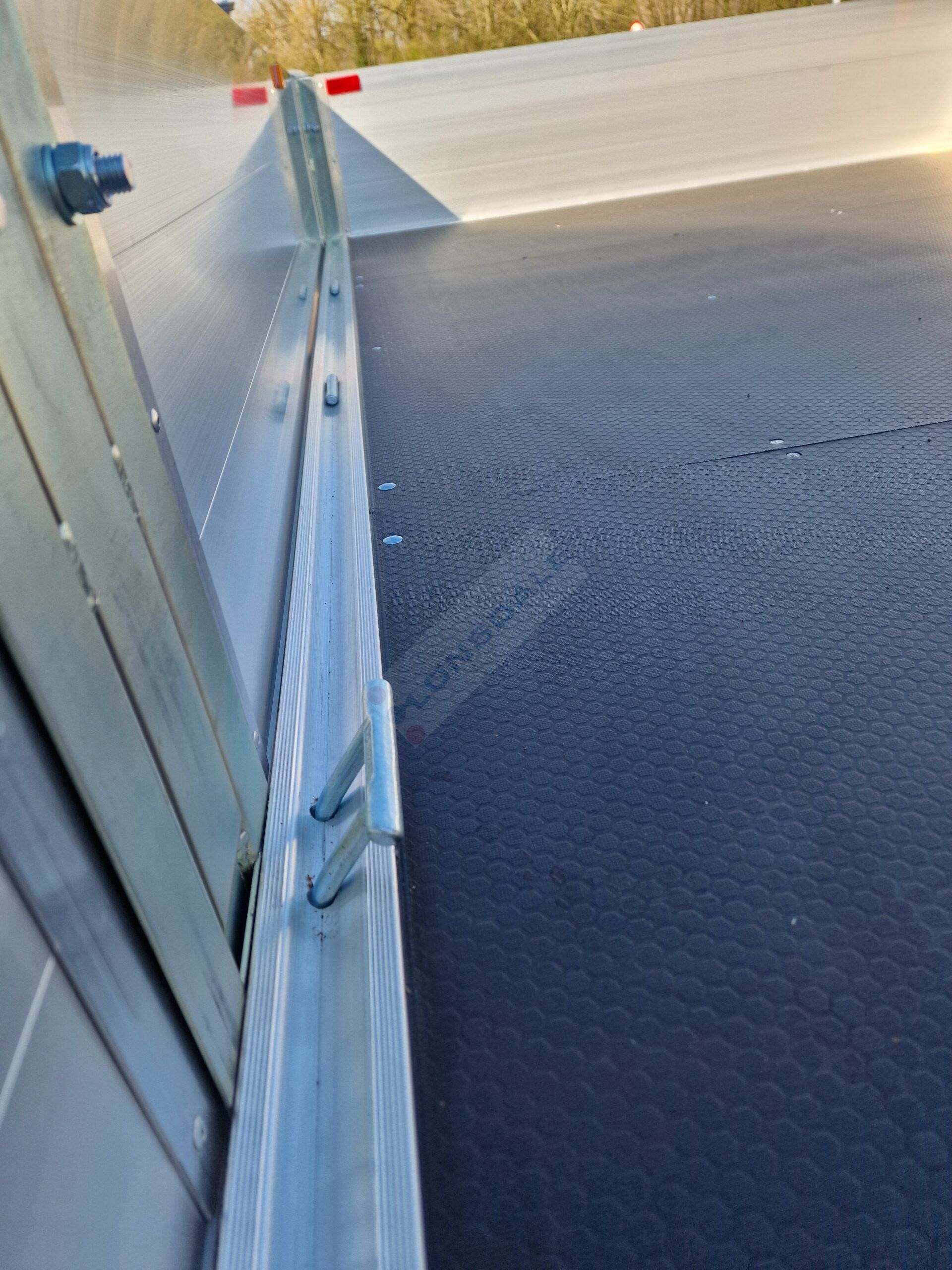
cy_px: 635
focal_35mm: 23
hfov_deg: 58.9
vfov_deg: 73.9
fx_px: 843
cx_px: 476
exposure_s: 1/429
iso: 50
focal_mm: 6.4
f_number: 1.8
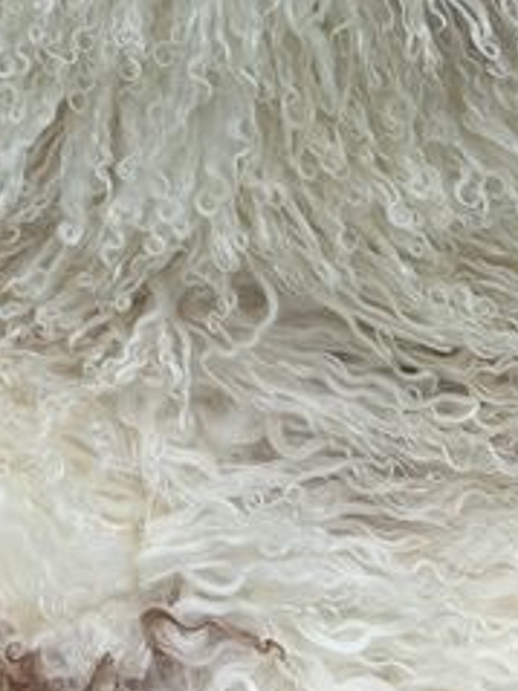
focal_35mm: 87
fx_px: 1737
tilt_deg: -48.9
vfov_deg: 19.4
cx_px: -243
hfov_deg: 15.7
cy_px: -376
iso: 50
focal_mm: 5.7
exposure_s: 1/2252
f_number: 1.5
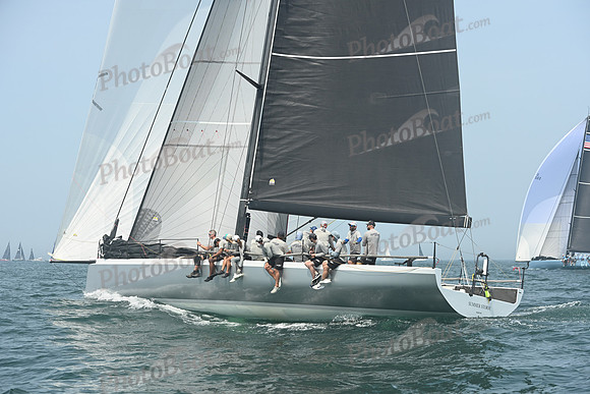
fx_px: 1147
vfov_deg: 19.5
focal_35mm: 70
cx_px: 295
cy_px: 197
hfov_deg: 28.8
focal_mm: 70
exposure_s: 1/1250
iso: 320
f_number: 7.1
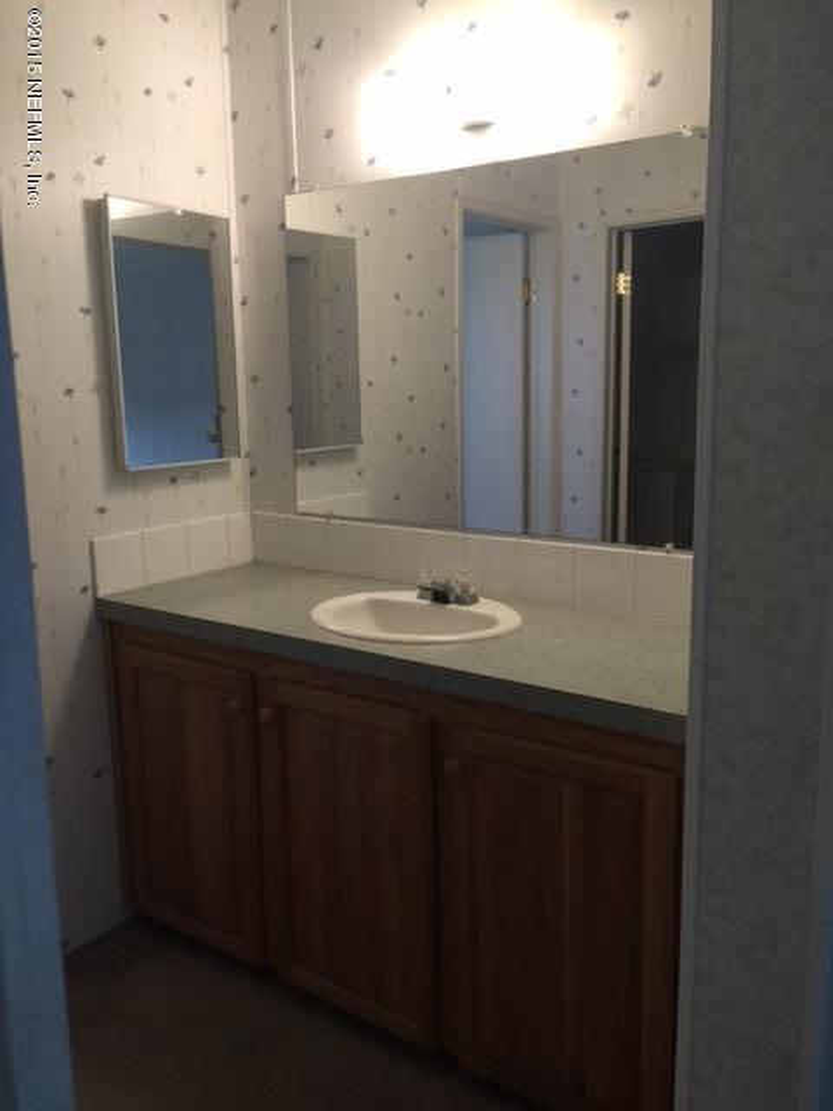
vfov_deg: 61.7
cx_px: 416
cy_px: 556
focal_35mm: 29
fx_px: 930
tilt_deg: -9.9
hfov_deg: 48.2
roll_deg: +0.9
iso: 50
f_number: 2.2
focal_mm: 4.15
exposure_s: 1/30
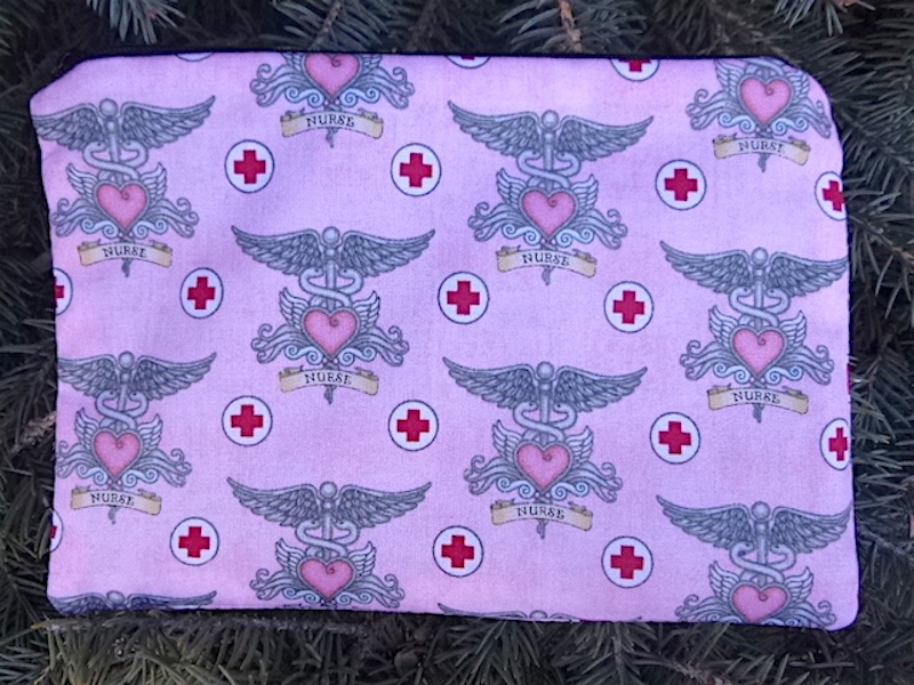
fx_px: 660
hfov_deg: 69.4
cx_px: 457
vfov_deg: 54.9
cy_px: 342
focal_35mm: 25
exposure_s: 1/60
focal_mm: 4.5
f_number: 3.9
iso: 250
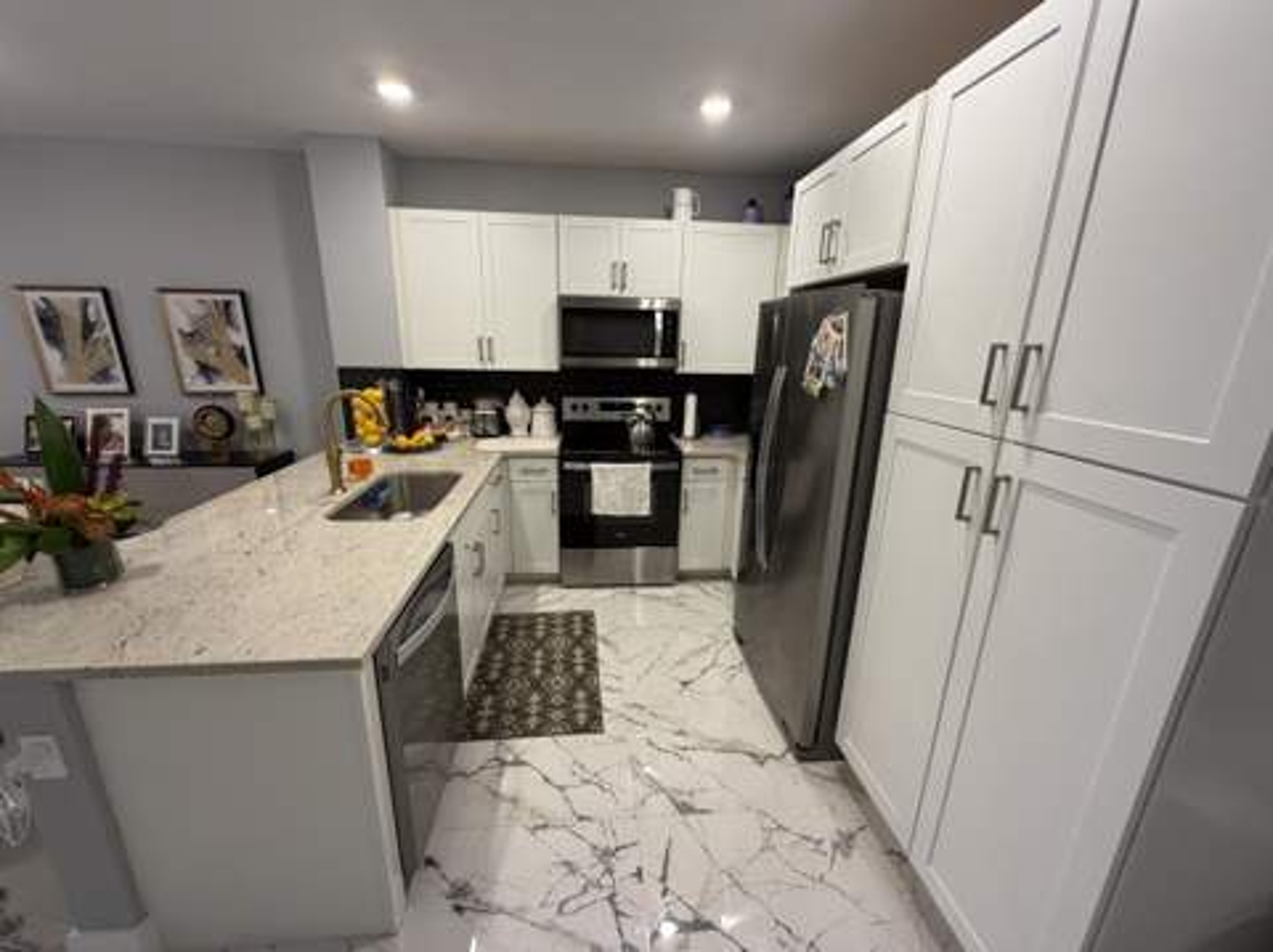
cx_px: 636
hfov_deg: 102.1
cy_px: 476
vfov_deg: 85.6
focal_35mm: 14
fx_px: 514
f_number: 2.2
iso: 320
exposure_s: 1/120
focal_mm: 2.22
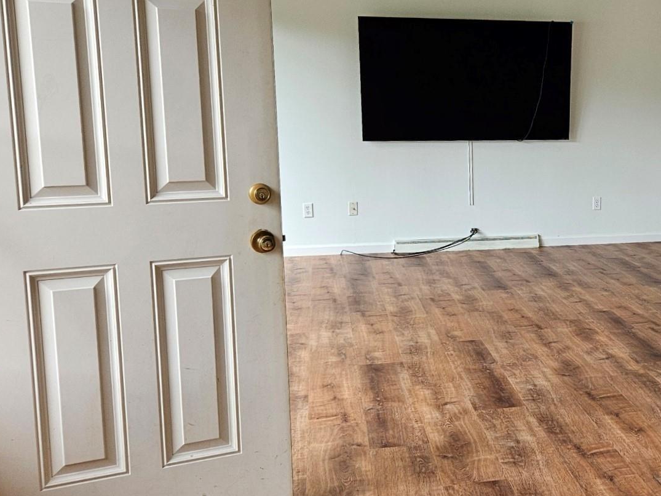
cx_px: 632
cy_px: 234
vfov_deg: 29.1
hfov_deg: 35.2
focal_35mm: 50
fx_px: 955
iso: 80
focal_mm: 5.4
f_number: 1.8
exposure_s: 1/182
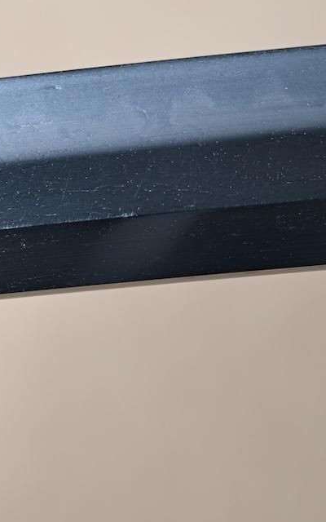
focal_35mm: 291
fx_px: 4138
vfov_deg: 7.2
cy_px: 182
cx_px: 115
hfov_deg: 4.5
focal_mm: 87
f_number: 5.6
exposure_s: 1/1.6
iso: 100
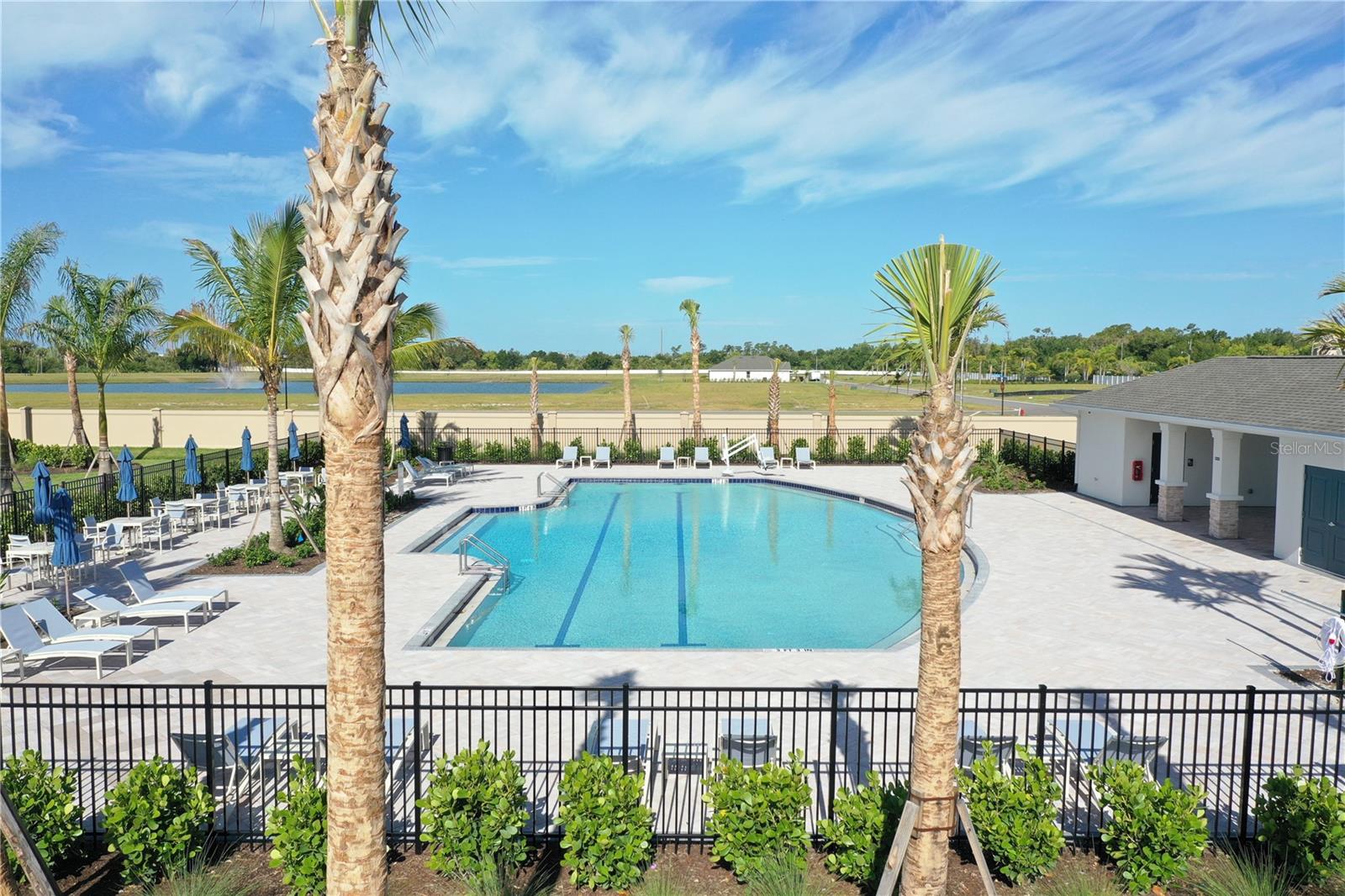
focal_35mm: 28
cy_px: 448
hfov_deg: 65.5
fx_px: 1046
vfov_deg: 46.4
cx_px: 672
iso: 100
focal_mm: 10.26
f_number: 5.6
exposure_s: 1/500
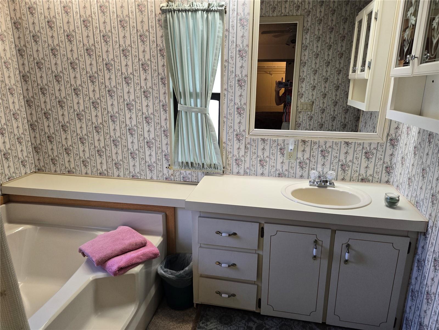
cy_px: 165
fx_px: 292
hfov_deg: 73.9
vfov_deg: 58.9
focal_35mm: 23
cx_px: 220
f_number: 1.8
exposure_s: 1/120
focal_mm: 5.4
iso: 200
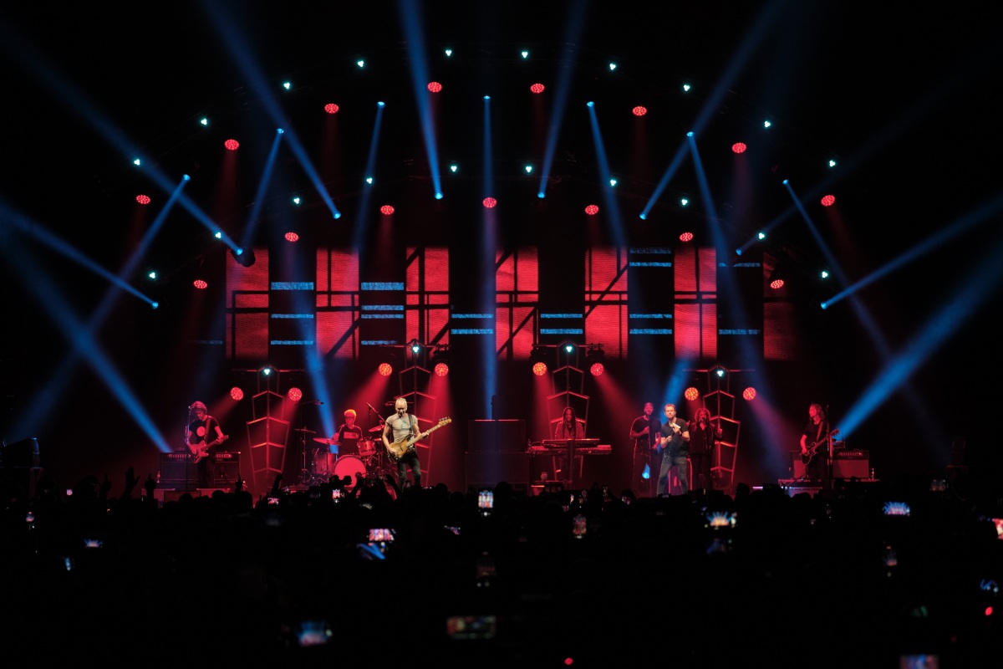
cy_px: 334
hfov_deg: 27.0
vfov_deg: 18.2
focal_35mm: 75
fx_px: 2089
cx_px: 502
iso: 800
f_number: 2.8
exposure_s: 1/160
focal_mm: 50
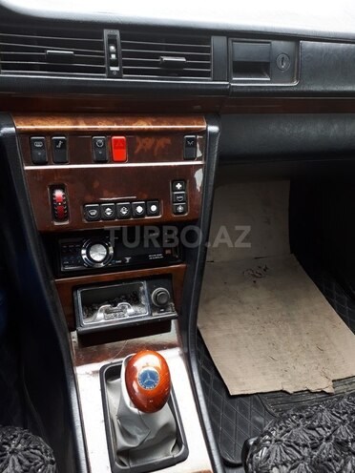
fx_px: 369
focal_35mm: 27
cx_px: 178
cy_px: 236
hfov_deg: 51.4
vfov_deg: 65.3
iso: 64
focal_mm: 3.6
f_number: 1.9
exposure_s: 1/100
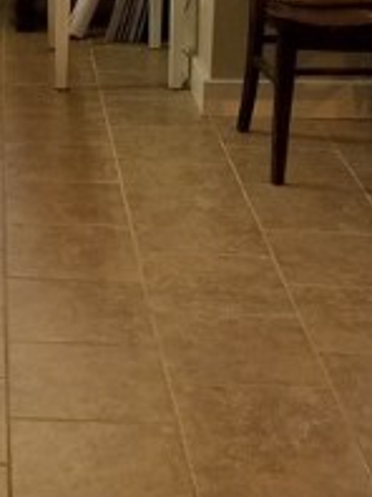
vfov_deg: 19.0
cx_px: -63
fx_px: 1450
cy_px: 23
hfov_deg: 14.2
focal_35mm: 101
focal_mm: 4.2
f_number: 1.7
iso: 200
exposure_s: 1/13
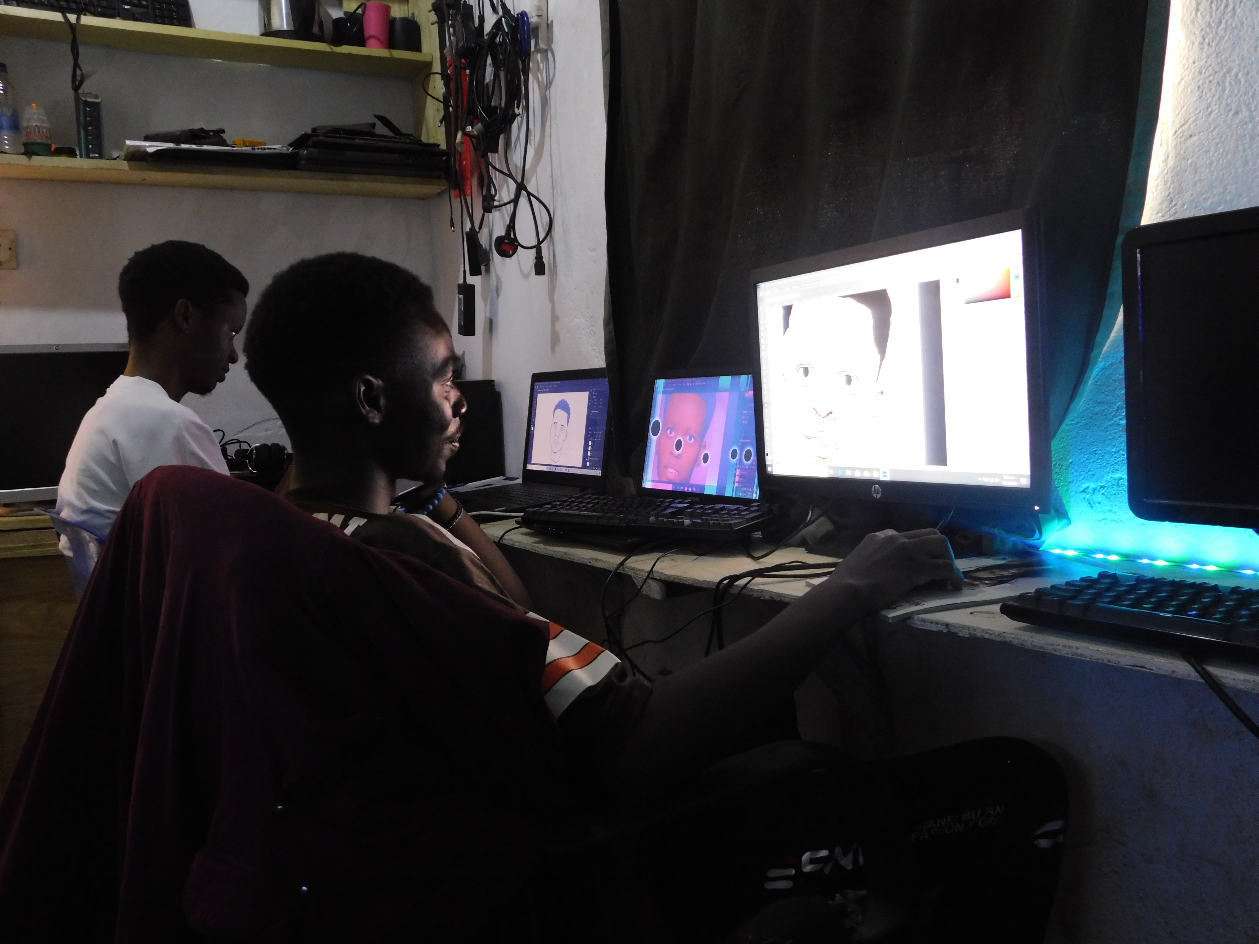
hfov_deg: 60.0
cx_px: 630
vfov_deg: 46.8
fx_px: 1091
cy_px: 472
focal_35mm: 30
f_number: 3.2
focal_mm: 5.3
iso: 1100
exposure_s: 1/15
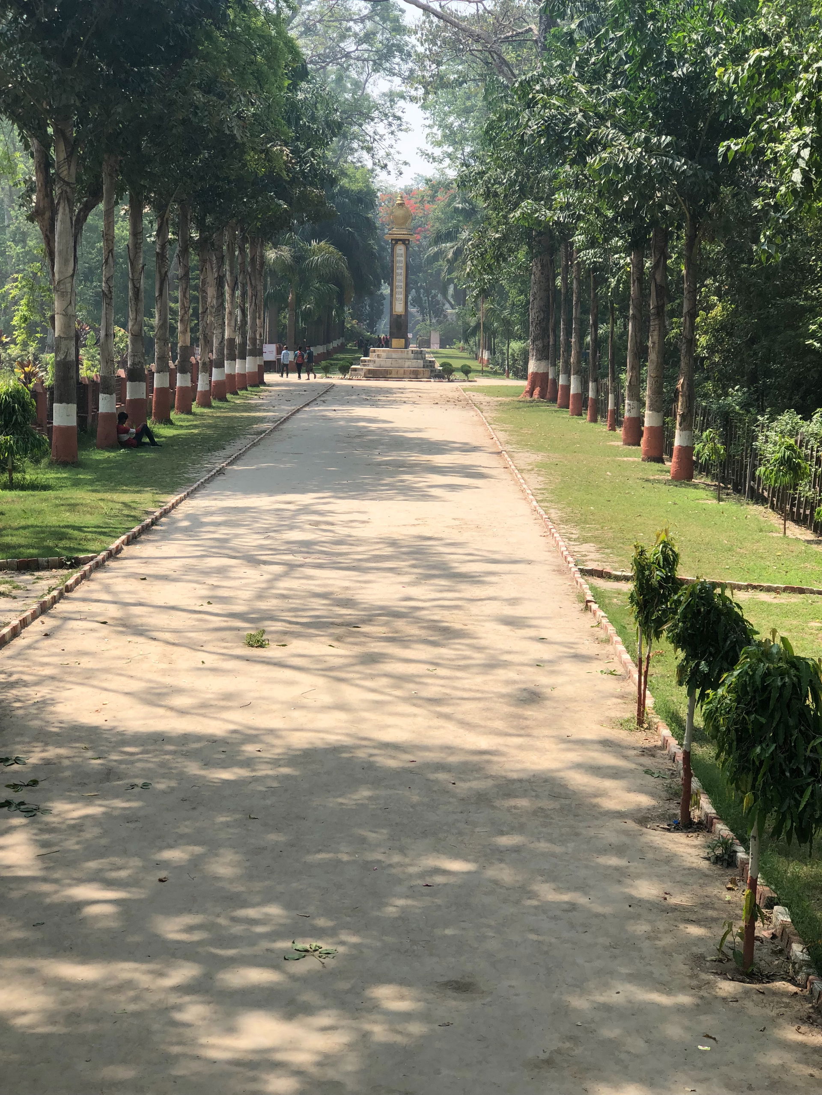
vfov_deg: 33.8
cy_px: 548
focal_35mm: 57
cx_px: 411
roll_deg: -0.9
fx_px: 1805
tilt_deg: -8.3
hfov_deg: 25.7
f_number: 2.8
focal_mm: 6.6
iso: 20
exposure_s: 1/453
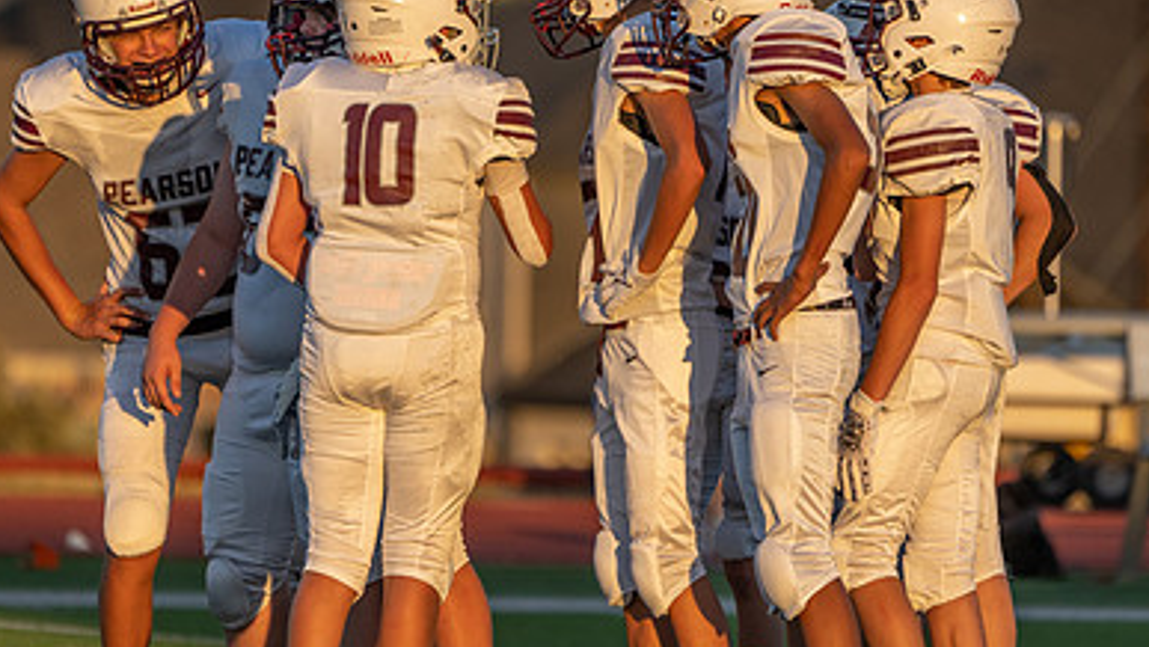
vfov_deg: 1.9
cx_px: 653
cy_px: 301
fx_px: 19140
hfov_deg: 3.4
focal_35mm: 628
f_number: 5.6
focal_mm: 400
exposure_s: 1/1000
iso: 400
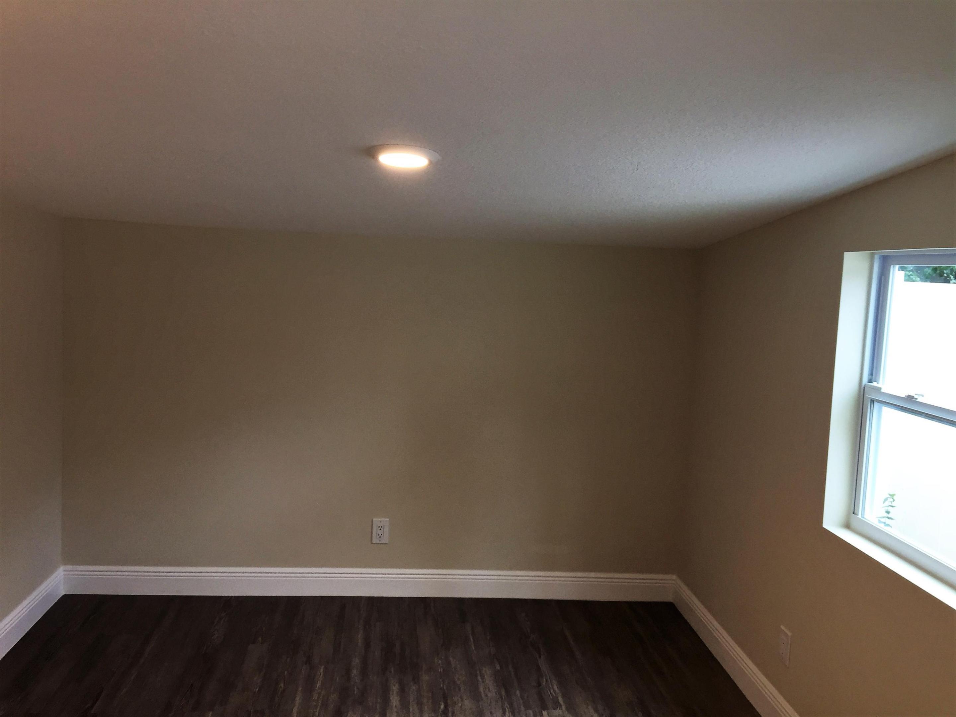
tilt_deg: -5.3
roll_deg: -3.3
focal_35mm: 29
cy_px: 358
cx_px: 478
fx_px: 801
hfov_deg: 61.7
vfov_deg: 48.2
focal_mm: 4.15
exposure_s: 1/30
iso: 50
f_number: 2.2
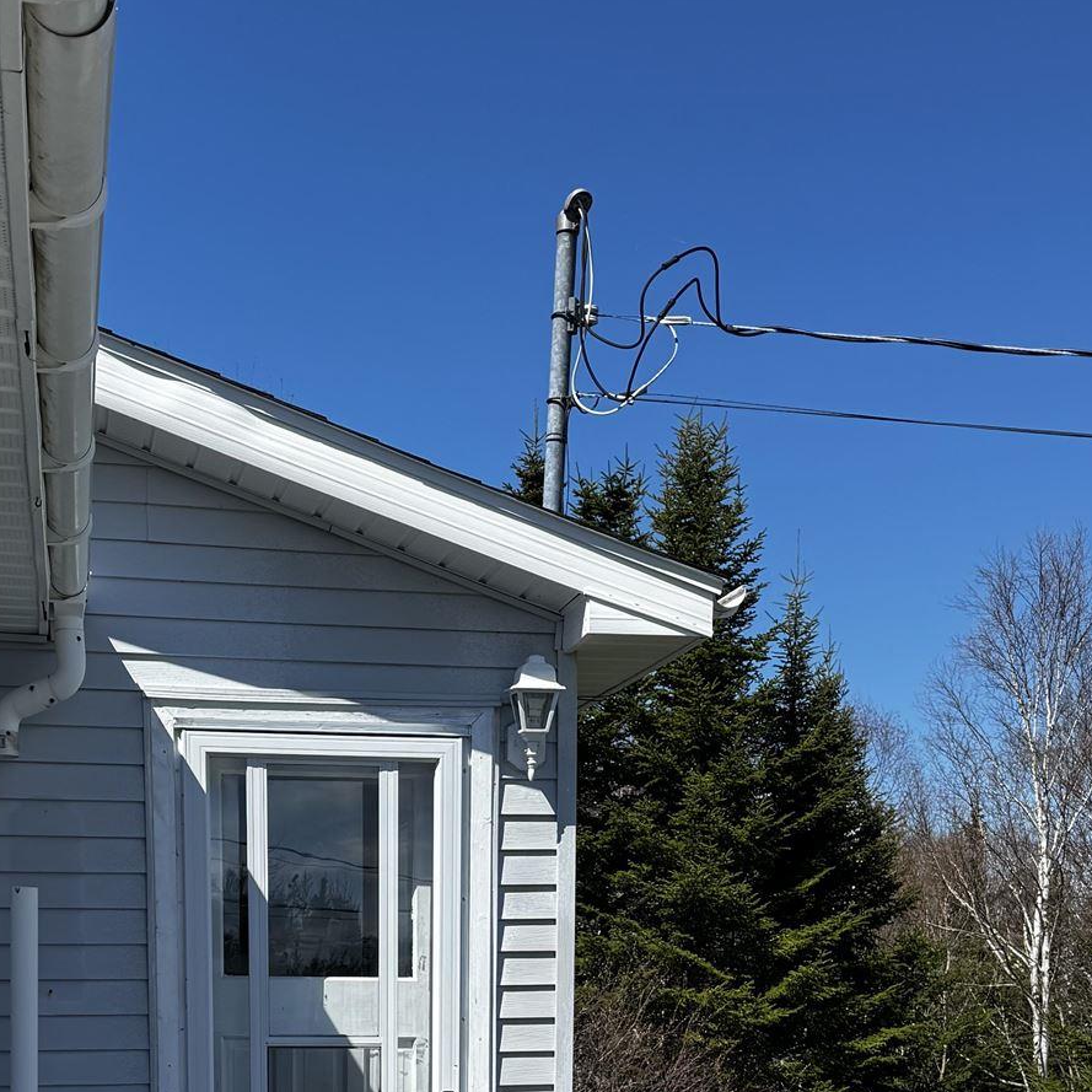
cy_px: 1233
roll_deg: +0.7
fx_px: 1963
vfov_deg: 28.0
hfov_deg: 30.9
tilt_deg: -5.5
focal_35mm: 55
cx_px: 402
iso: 80
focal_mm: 6.76
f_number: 1.78
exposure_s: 1/3597
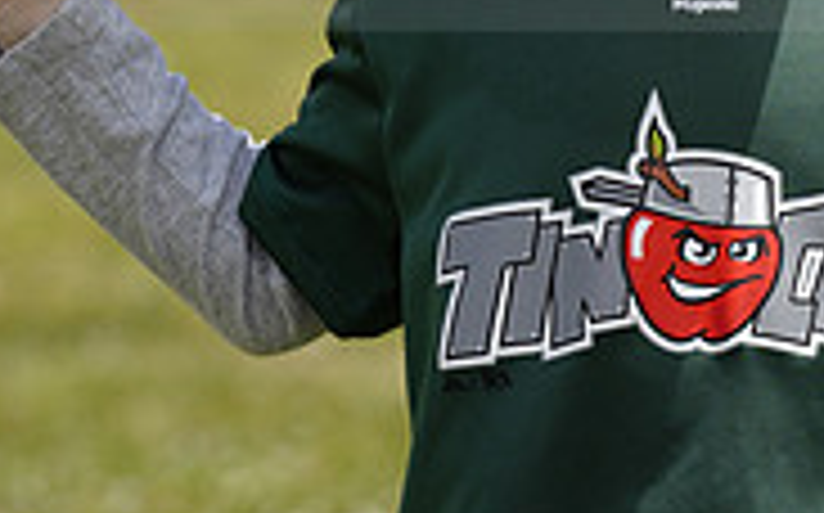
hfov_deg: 5.3
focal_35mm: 398
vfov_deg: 3.3
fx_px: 8930
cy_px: -101
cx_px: 743
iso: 50
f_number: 5
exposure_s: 1/400
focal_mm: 123
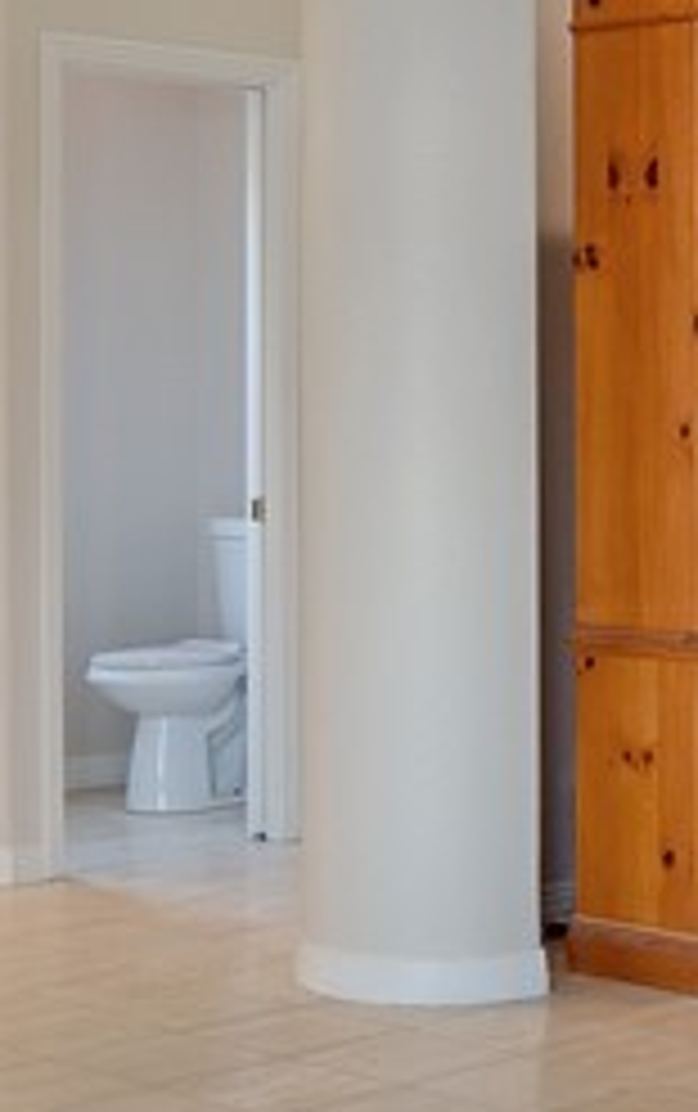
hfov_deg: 14.9
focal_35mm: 87
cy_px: 432
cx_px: 554
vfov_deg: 23.7
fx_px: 2647
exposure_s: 1/20
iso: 400
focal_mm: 13
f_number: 8
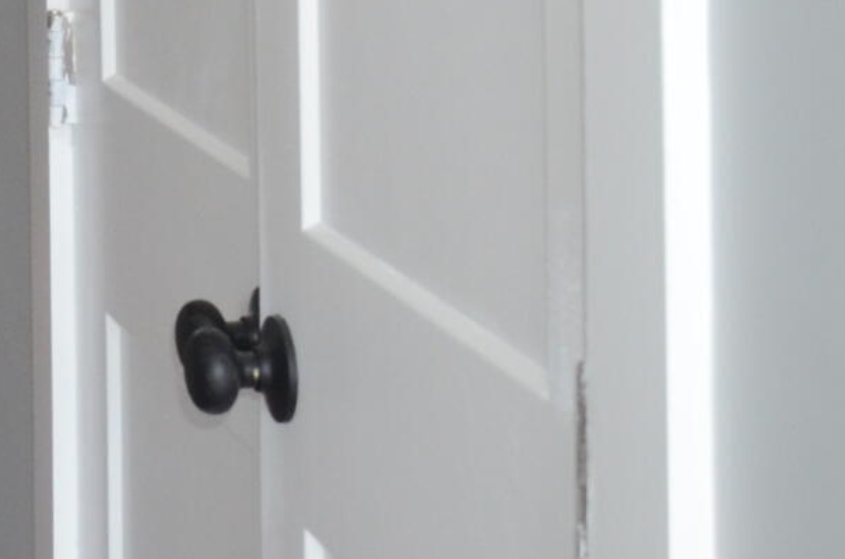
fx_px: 3139
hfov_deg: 12.4
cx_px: -1121
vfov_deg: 9.6
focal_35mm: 134
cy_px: -504
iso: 800
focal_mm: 18
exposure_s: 1/125
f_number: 6.3
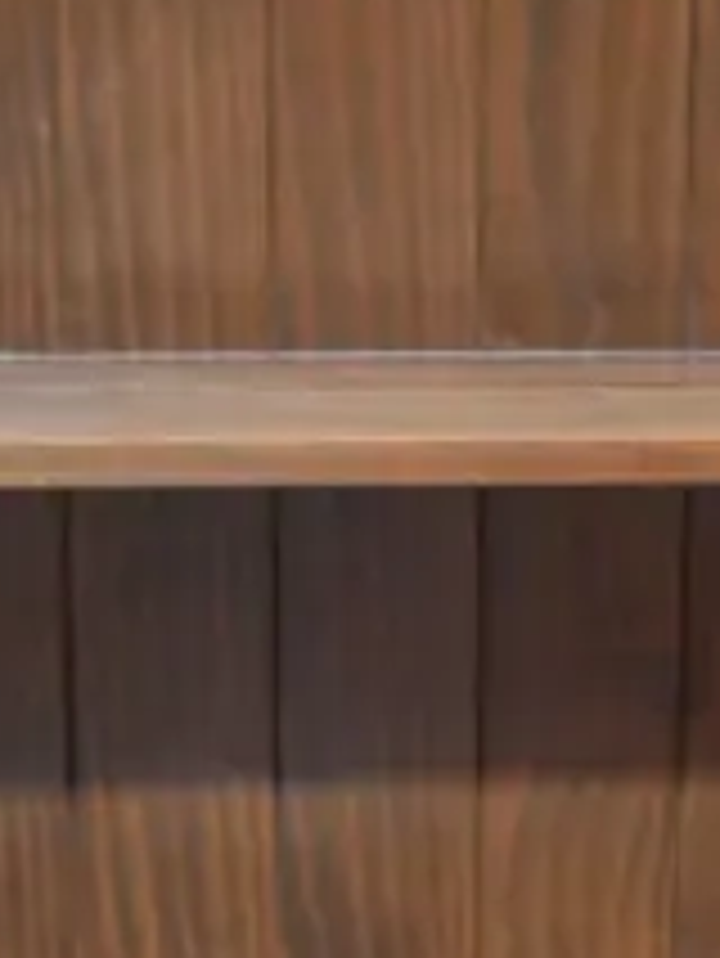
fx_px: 5319
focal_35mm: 192
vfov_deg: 10.3
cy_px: 742
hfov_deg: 7.6
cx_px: 1080
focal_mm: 20
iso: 1600
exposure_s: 1/60
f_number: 4.4
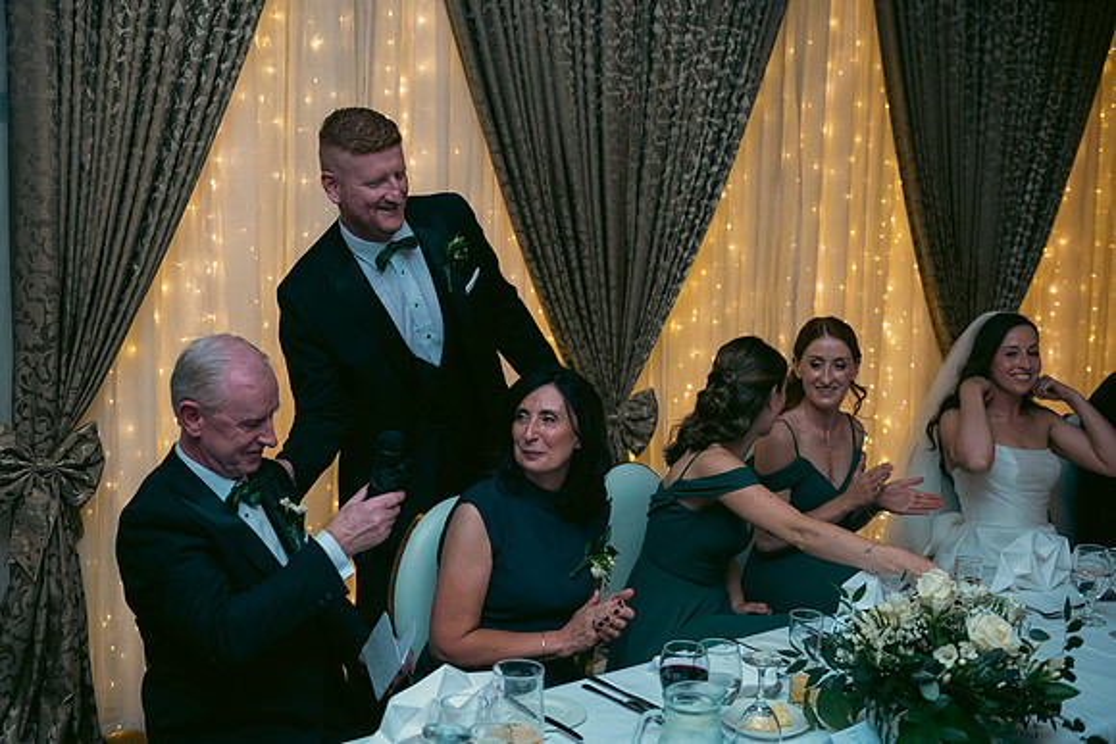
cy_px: 372
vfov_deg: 30.5
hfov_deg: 44.5
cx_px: 558
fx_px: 1364
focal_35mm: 44
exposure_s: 1/160
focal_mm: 44
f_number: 3.5
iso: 800
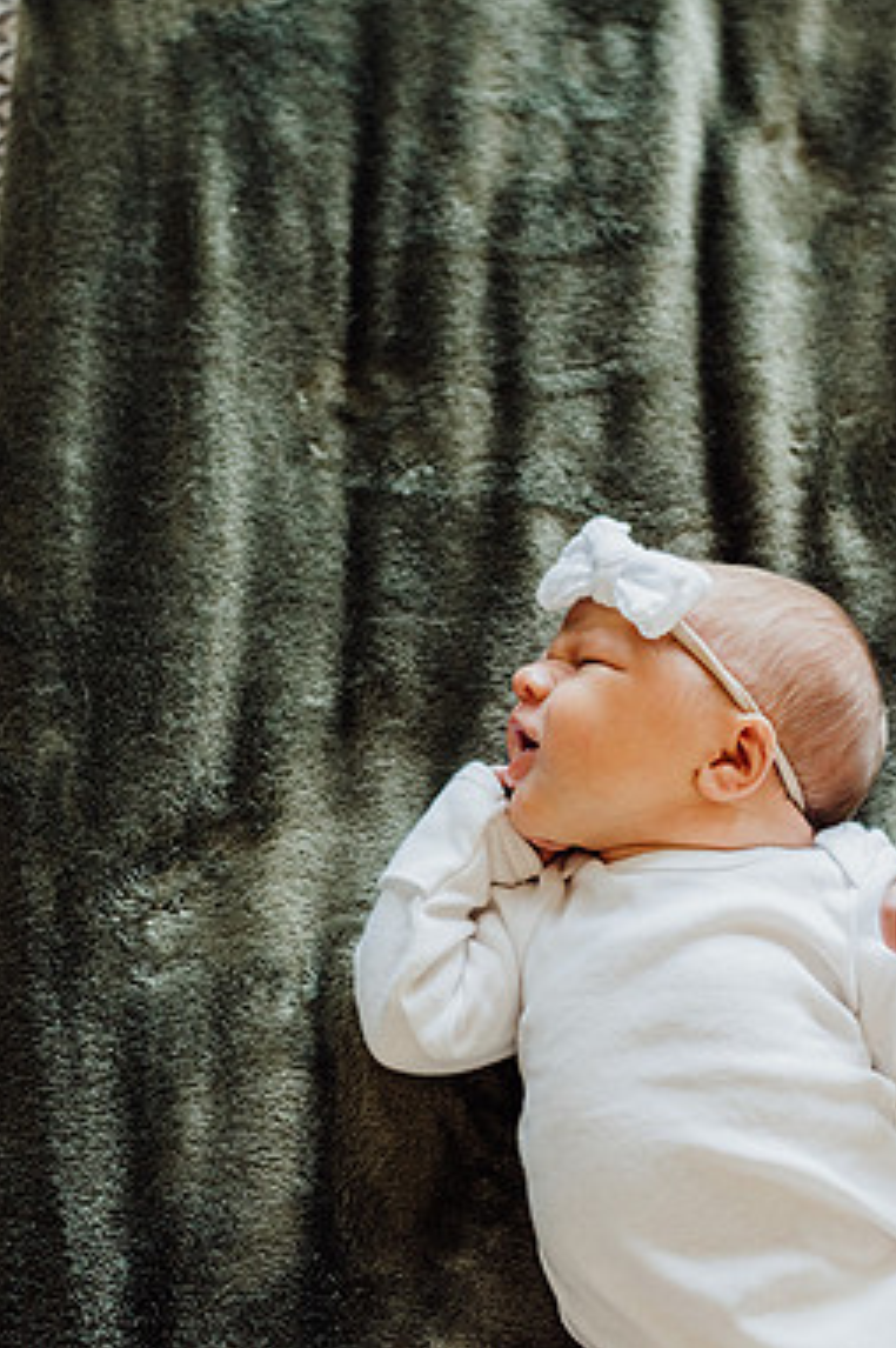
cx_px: 480
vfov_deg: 26.7
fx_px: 2842
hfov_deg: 17.9
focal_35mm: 76
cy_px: 669
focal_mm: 50
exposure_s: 1/250
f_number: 2.5
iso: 1000
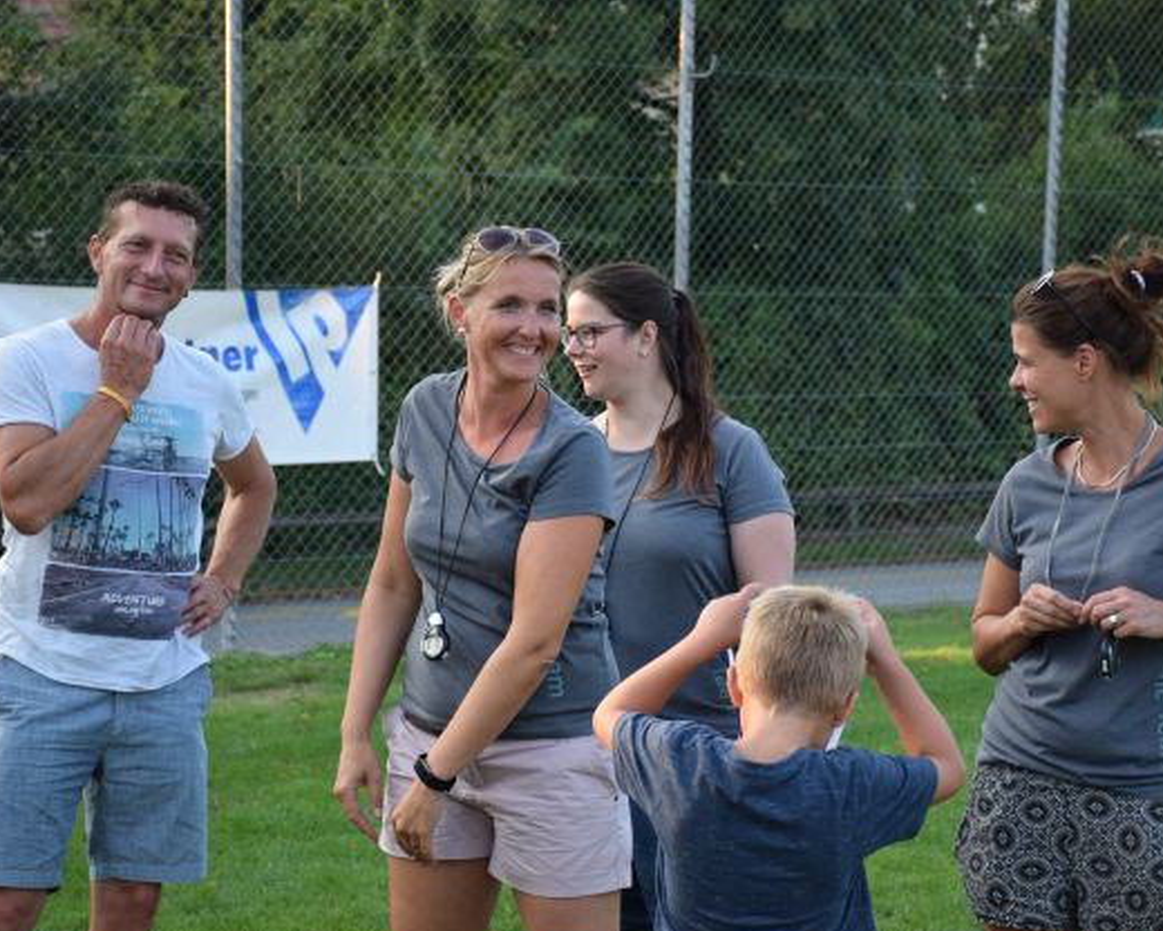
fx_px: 3580
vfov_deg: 14.8
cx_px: 626
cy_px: 477
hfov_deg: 18.5
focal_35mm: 104
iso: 800
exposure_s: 1/500
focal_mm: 60
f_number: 5
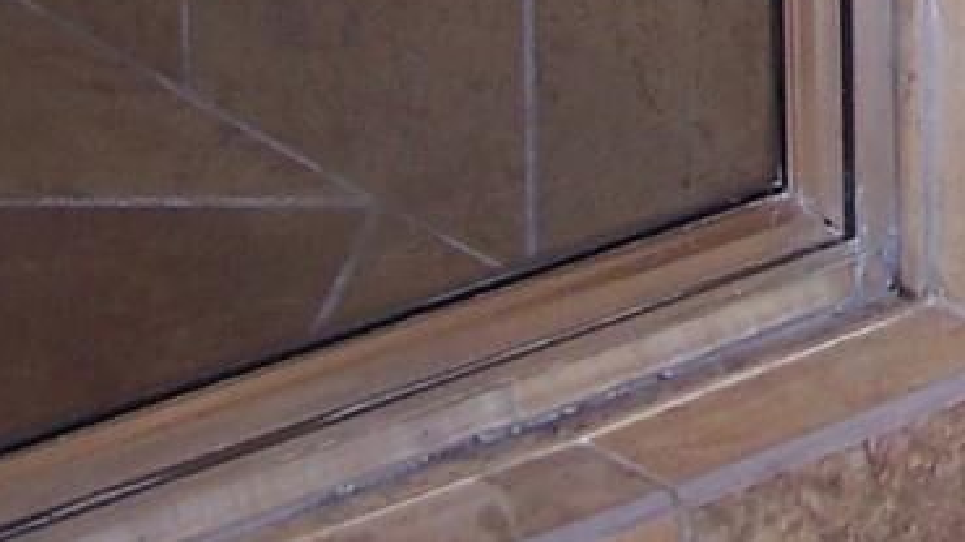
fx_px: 6012
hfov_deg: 8.7
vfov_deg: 4.9
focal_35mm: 235
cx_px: 1888
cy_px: -1246
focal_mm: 8
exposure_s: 1/60
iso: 100
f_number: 2.8
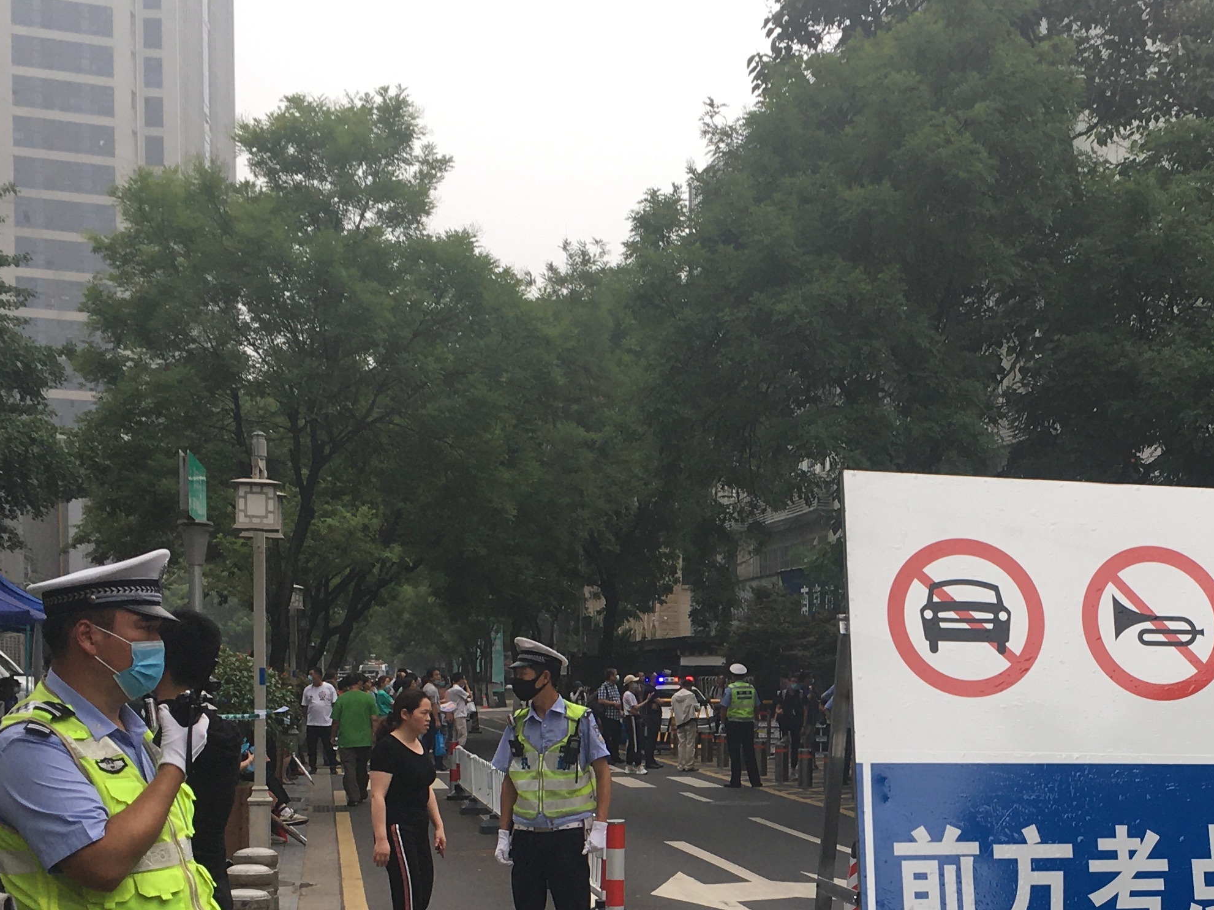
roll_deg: -0.4
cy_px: 797
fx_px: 2069
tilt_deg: -0.6
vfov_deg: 24.2
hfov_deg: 32.0
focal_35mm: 59
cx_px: 946
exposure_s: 1/541
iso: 25
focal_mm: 4.15
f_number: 2.2
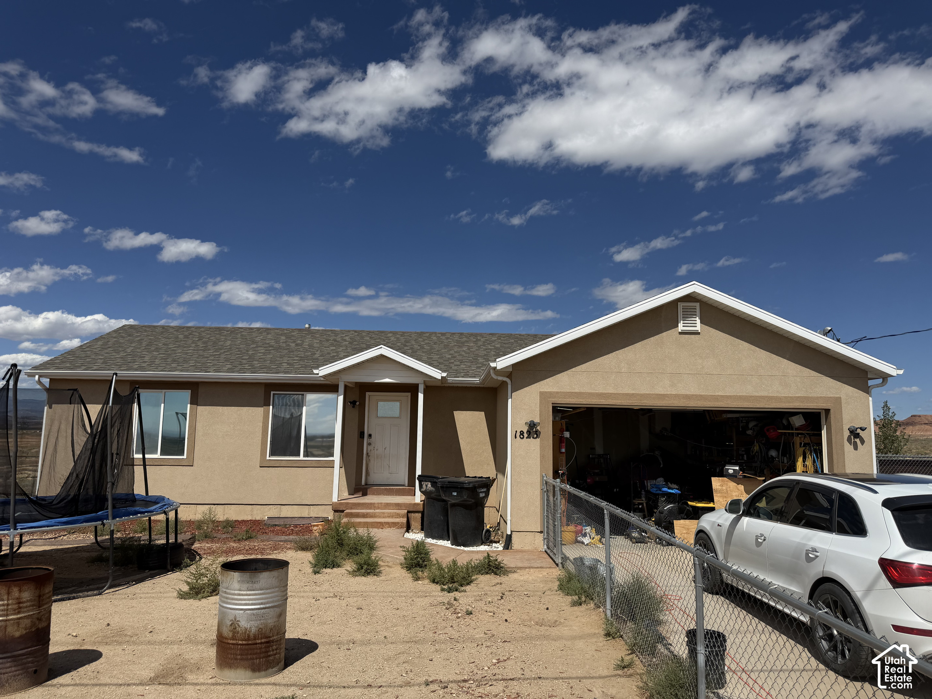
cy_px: 350
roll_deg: -0.7
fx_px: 646
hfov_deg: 71.6
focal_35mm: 24
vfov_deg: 56.8
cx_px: 466
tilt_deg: +7.5
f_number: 1.78
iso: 80
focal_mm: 6.76
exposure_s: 1/9091
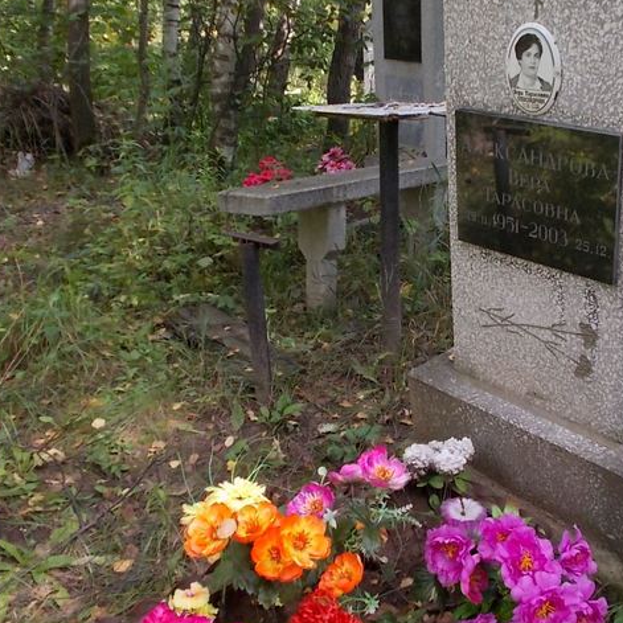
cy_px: 249
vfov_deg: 42.6
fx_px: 794
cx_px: 429
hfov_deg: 42.1
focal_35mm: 39
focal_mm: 4.6
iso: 80
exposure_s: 1/100
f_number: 3.2
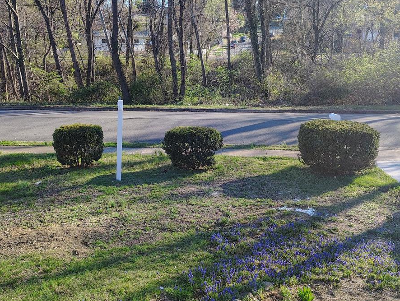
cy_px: 133
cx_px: 207
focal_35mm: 39
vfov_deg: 36.9
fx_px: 451
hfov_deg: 47.8
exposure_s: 1/329
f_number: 1.8
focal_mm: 5.56
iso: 100
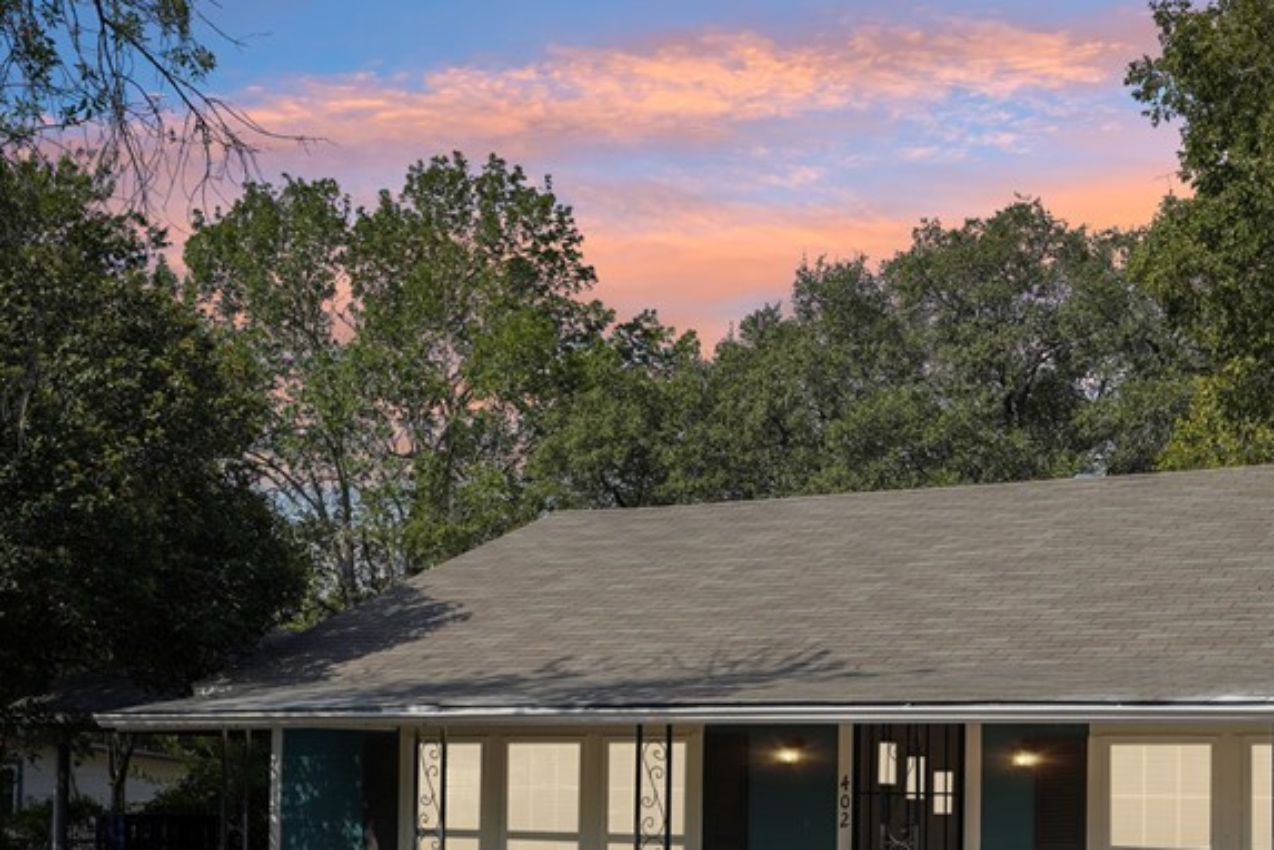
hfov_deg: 35.1
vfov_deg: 23.7
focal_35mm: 56
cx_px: 914
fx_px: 1980
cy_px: 732
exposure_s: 1/160
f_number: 8
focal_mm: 29.5
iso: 100
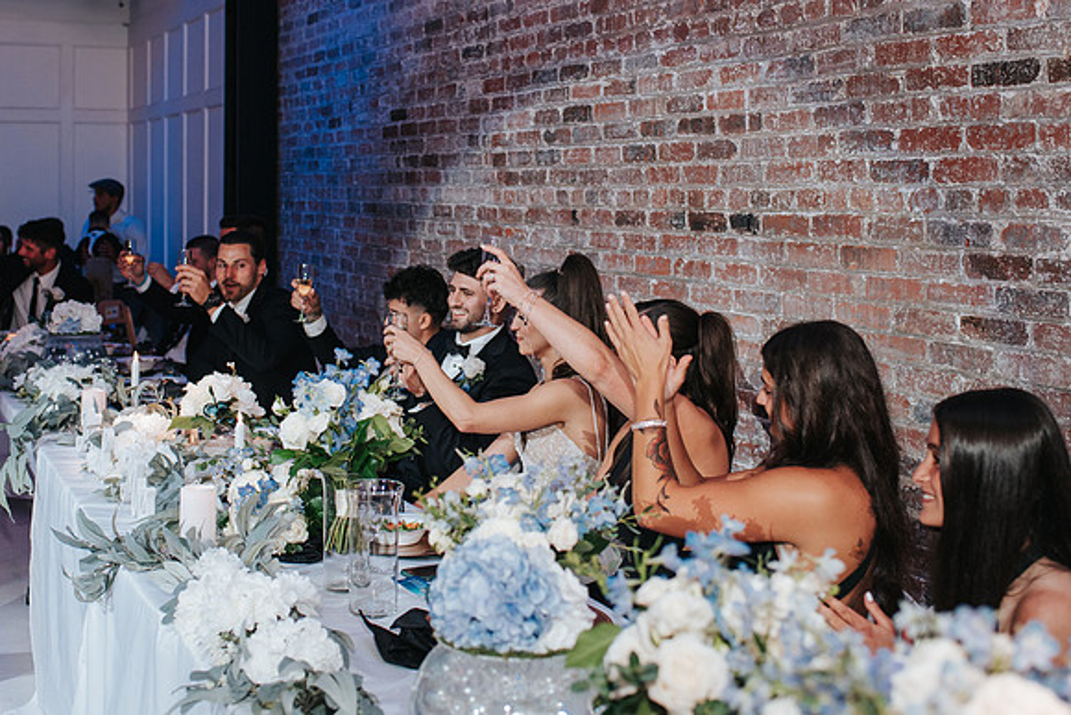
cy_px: 256
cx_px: 492
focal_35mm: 47
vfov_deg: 28.4
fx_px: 1408
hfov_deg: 41.6
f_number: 2.8
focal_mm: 35
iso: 1000
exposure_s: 1/200
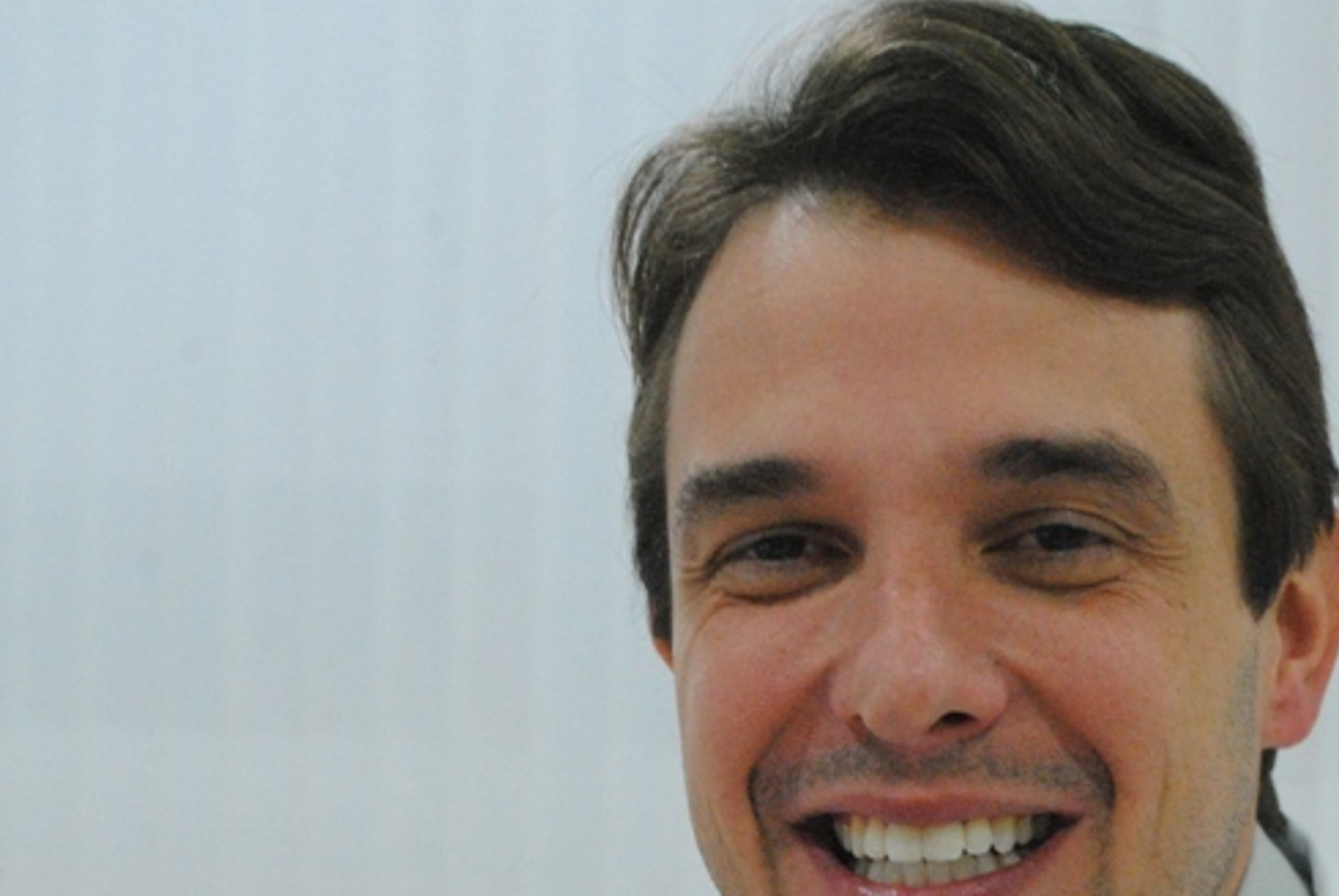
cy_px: 713
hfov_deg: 20.7
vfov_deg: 13.9
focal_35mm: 98
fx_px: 3649
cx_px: 935
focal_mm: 40
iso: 1600
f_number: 7.1
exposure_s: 1/20
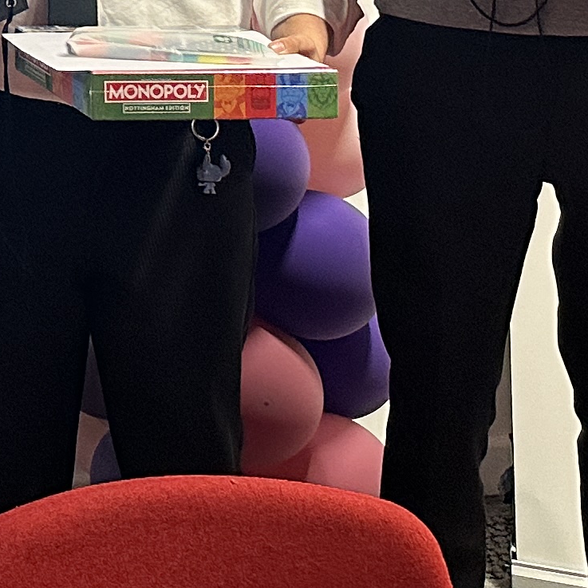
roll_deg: +0.2
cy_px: -479
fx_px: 2229
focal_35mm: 116
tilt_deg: +1.1
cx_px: -598
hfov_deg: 13.0
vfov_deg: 13.4
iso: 200
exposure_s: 1/52
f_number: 1.78
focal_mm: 6.86
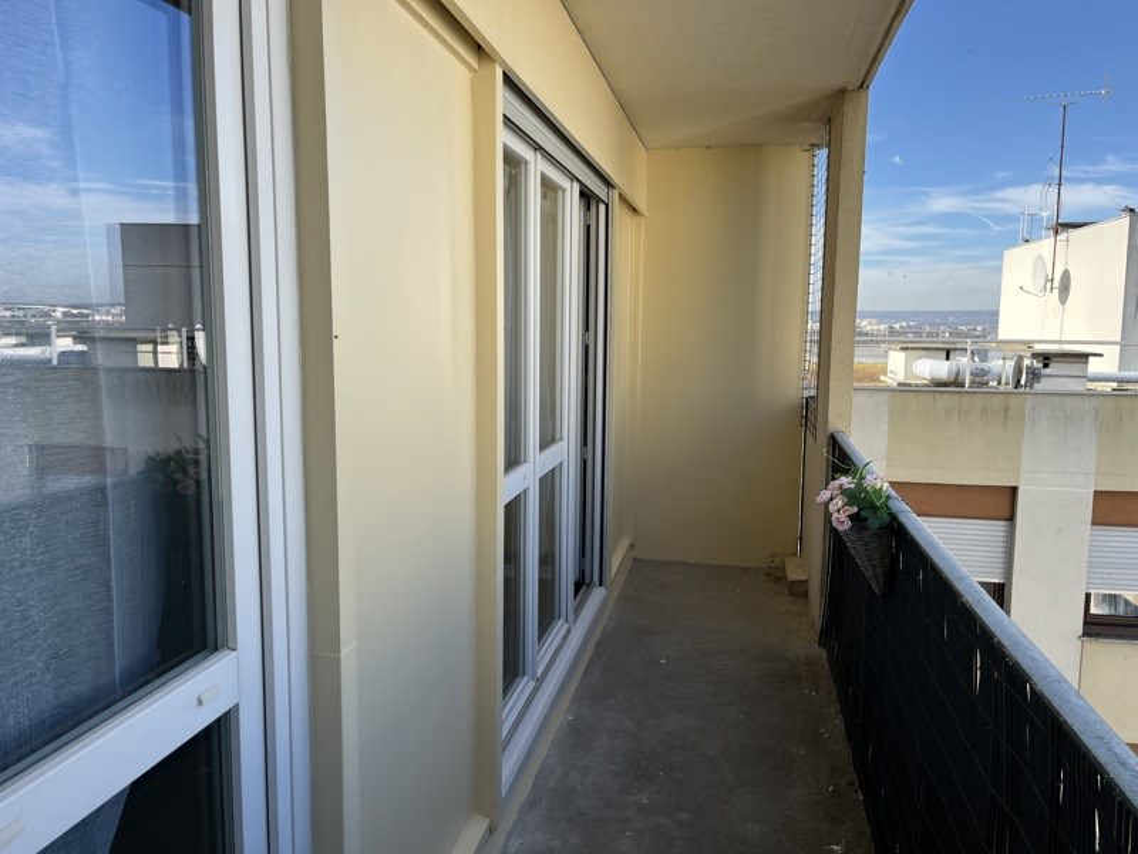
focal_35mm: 26
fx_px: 855
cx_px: 569
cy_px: 427
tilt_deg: -5.3
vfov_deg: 53.1
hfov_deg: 67.3
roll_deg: -0.2
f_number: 1.6
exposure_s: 1/1163
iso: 50
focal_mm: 5.1
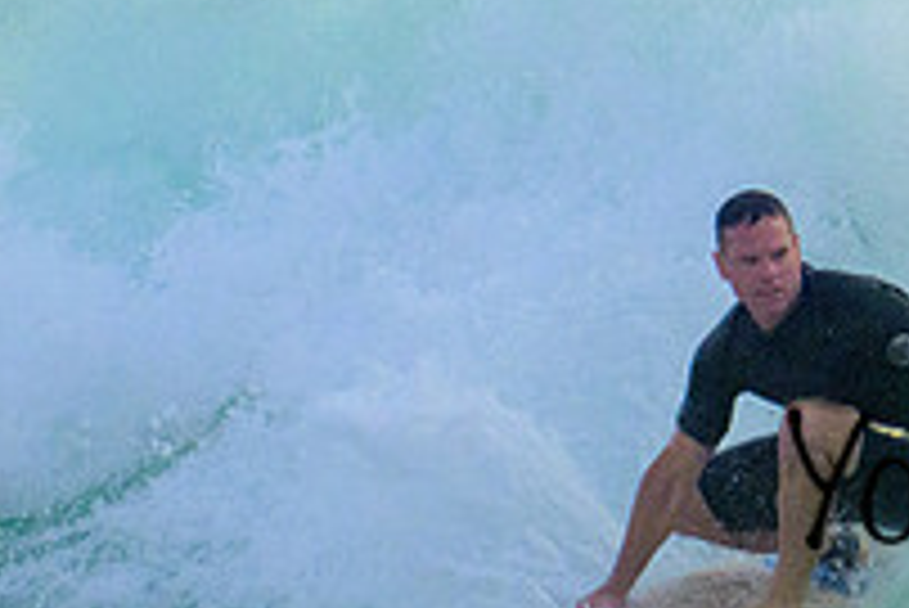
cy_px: 235
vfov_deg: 0.4
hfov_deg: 0.7
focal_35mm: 3146
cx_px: 769
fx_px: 79491
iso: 2200
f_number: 13
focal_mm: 800
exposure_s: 1/2000
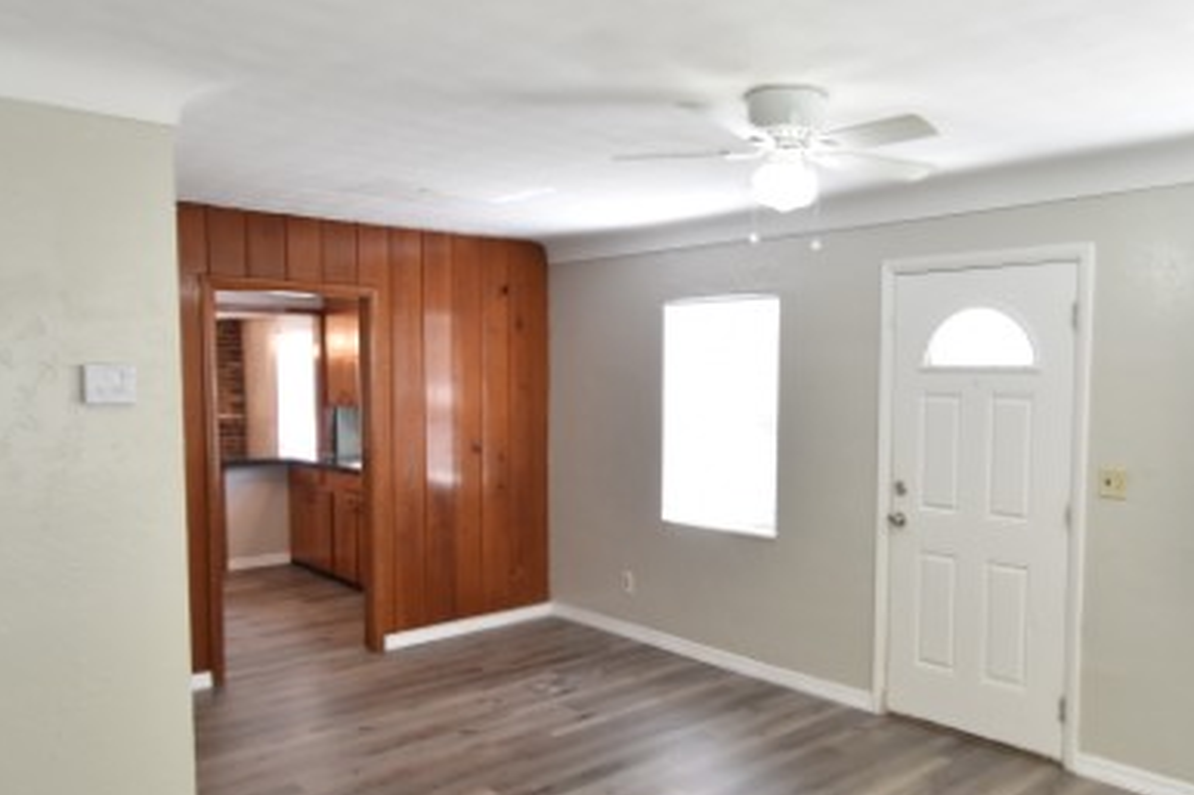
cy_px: 439
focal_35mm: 28
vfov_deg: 46.3
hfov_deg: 63.7
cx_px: 804
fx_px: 928
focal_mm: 10
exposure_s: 1/90
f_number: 3.5
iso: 800
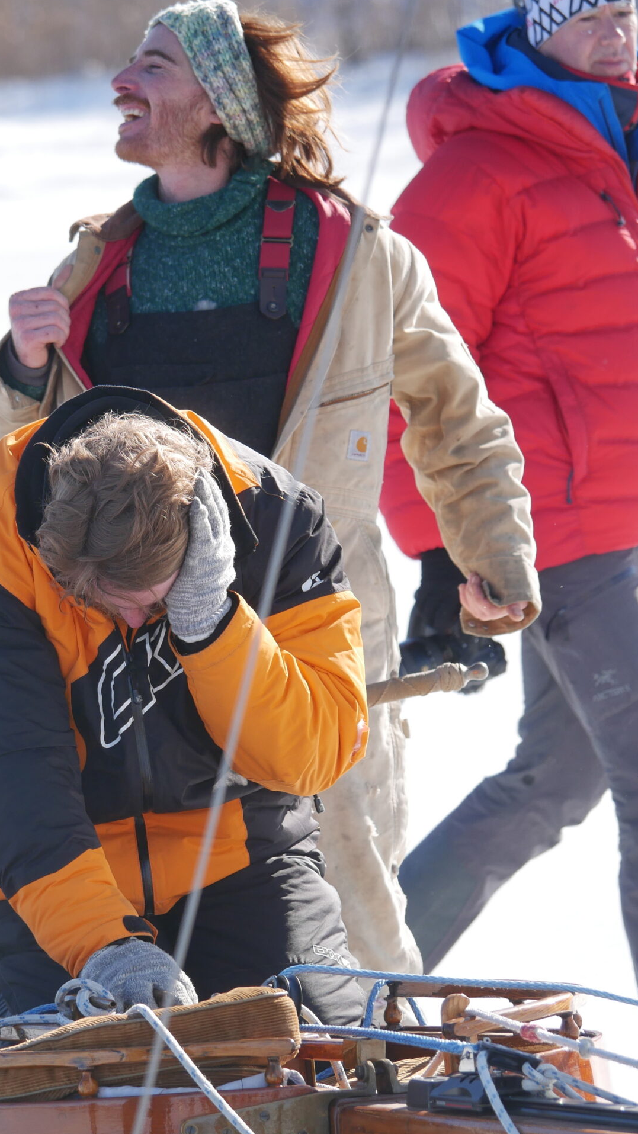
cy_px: 566
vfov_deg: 5.8
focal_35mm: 370
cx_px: 63
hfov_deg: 3.3
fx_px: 11129
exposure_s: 1/400
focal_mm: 127
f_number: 4.3
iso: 200
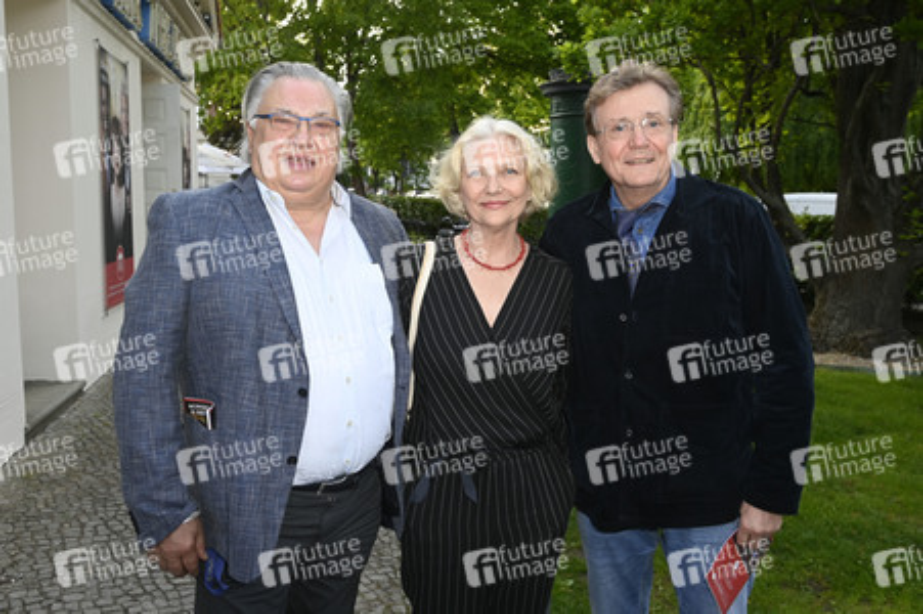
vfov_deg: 41.1
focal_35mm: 32
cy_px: 307
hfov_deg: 58.8
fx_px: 820
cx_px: 462
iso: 800
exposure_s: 1/160
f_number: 6.3
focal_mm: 32
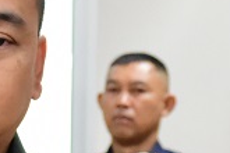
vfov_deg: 4.4
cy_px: 129
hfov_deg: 6.6
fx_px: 1987
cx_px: 163
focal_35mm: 311
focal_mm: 38
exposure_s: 1/125
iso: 6400
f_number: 5
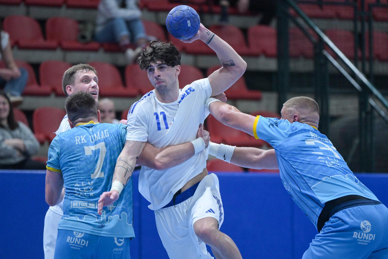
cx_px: 194
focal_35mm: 200
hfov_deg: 10.3
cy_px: 130
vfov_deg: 6.9
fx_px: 2155
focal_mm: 200
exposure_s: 1/3200
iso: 4000
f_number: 2.8
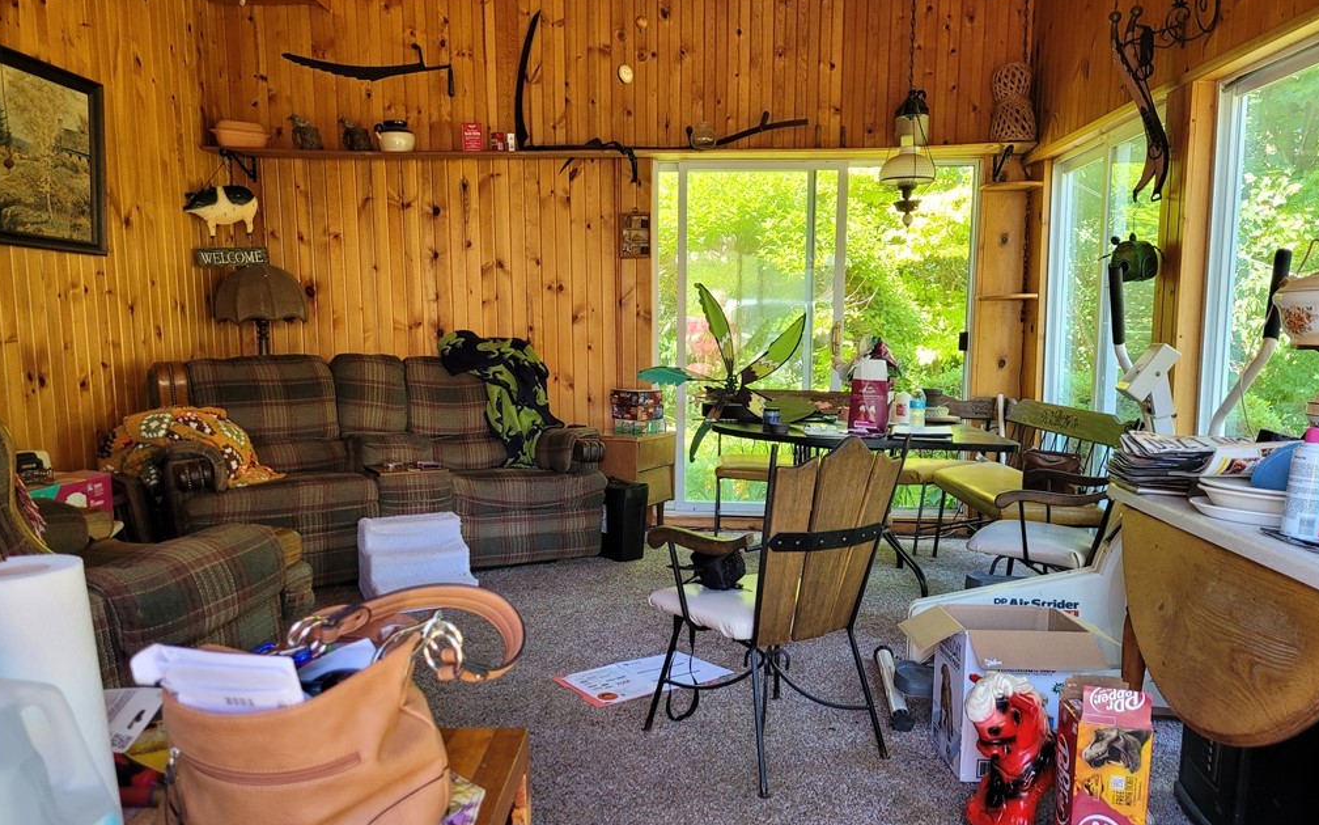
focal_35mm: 28
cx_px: 658
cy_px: 469
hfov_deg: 66.5
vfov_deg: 44.4
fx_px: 1007
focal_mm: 5.4
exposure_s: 1/120
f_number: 1.8
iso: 200
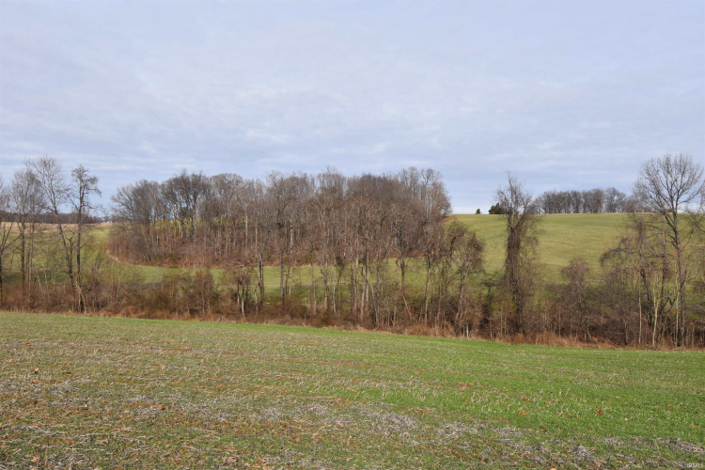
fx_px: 587
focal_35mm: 30
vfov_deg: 43.6
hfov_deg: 61.9
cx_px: 352
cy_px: 235
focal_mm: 20
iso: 200
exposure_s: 1/400
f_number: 10
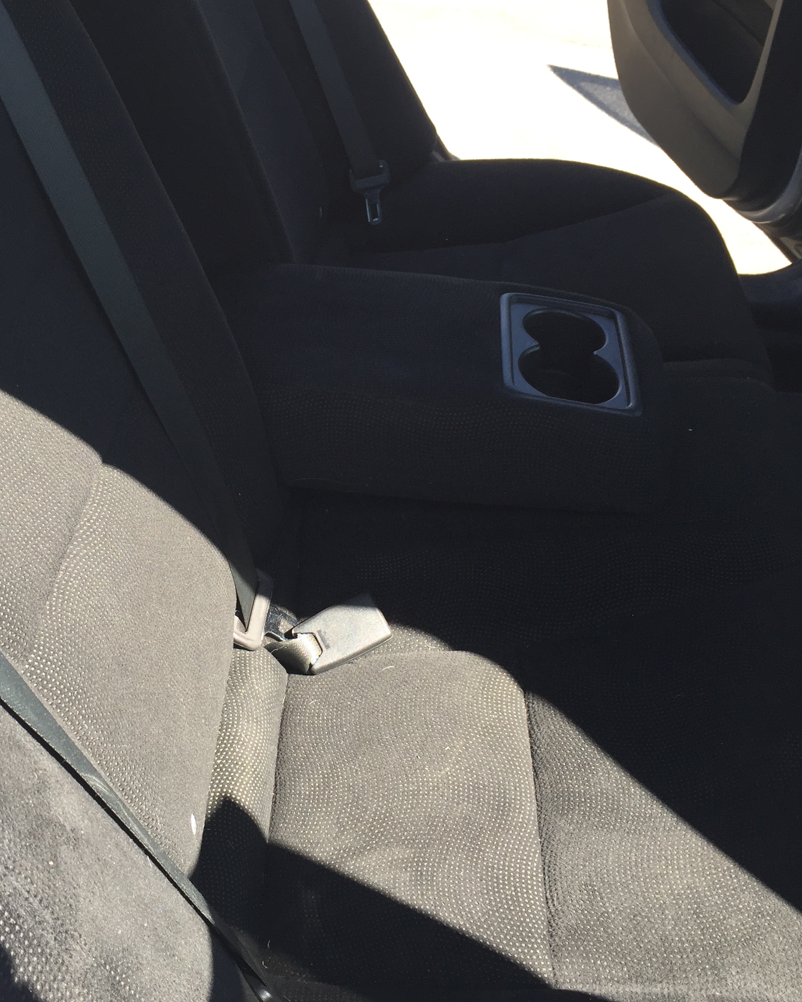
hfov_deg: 36.1
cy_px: 523
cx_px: 270
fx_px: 1216
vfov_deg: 44.8
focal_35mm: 41
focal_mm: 4.15
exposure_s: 1/195
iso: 32
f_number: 2.2
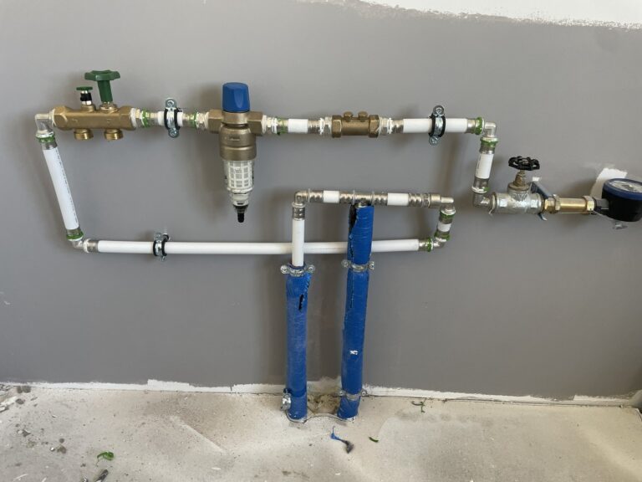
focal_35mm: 26
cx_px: 321
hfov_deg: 67.3
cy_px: 241
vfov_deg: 53.1
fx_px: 482
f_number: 1.6
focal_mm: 4.2
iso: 125
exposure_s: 1/119
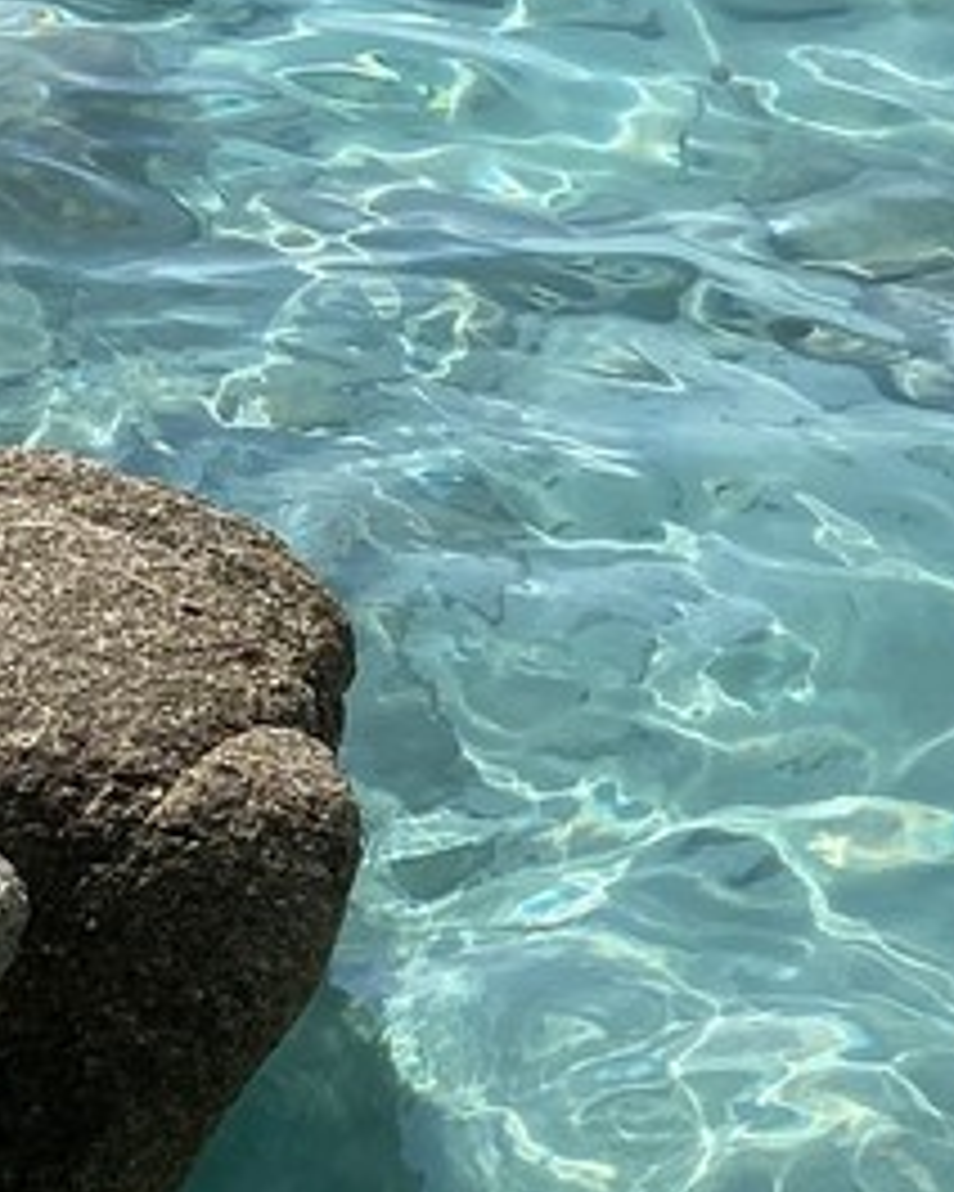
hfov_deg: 11.0
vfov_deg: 13.4
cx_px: 1393
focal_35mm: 135
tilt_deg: -39.1
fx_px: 4765
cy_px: 1813
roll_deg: +0.3
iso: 32
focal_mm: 4.25
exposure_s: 1/2625
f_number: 1.8
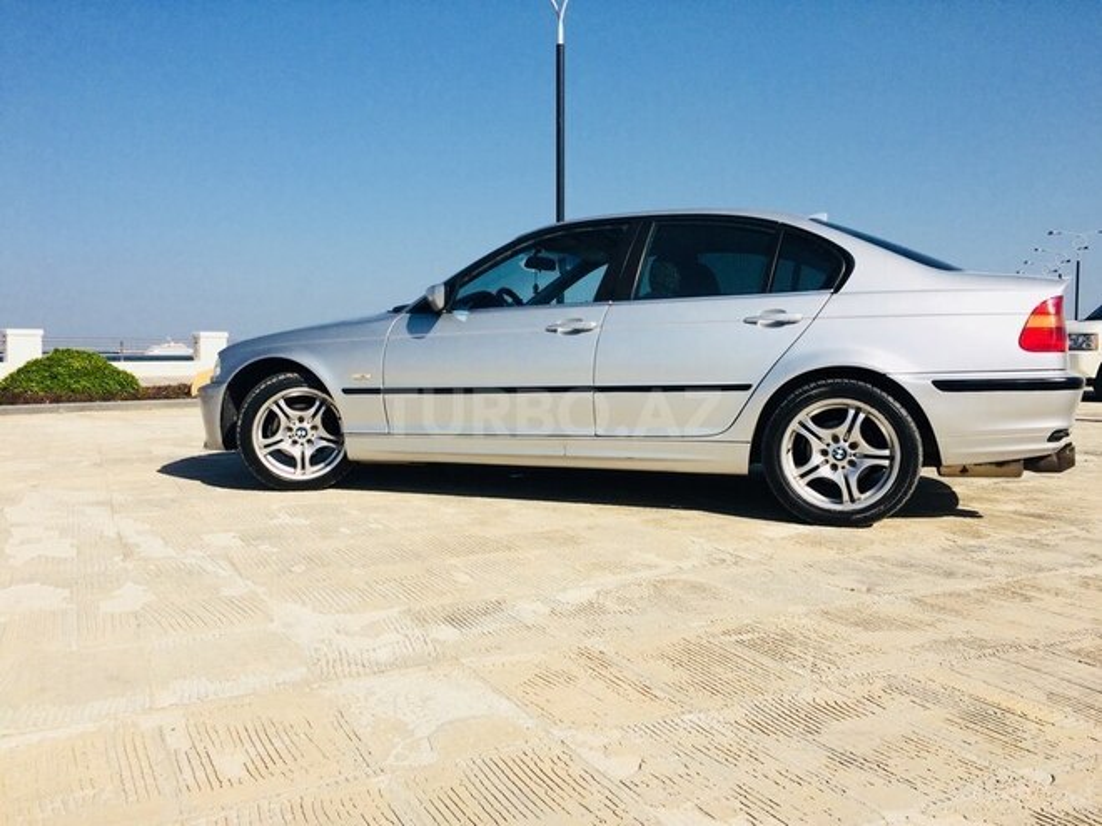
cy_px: 413
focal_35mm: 29
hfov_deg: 61.7
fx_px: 923
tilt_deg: -4.0
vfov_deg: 48.2
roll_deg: -0.1
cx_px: 551
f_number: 2.2
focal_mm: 4.15
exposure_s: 1/4115
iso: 32
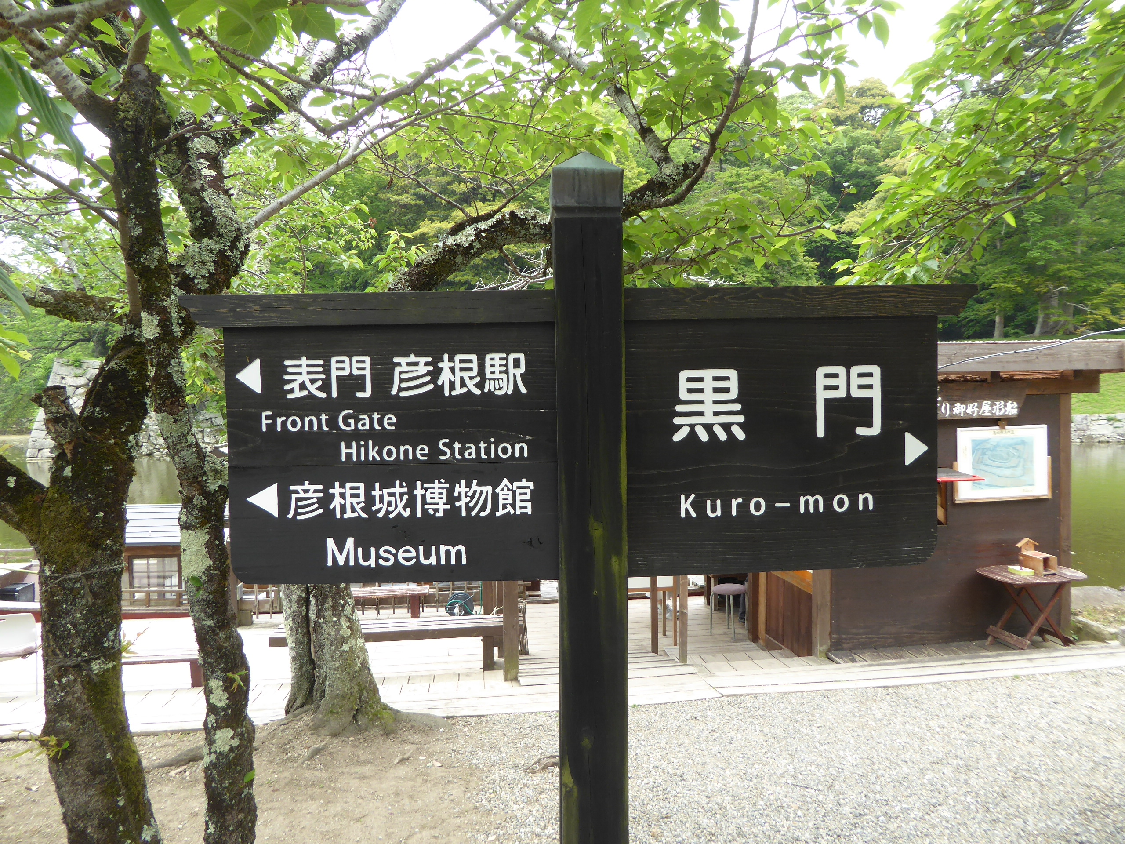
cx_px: 562
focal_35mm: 25
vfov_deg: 54.9
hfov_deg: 69.4
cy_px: 422
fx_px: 812
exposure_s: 1/125
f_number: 3.3
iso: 100
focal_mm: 4.3
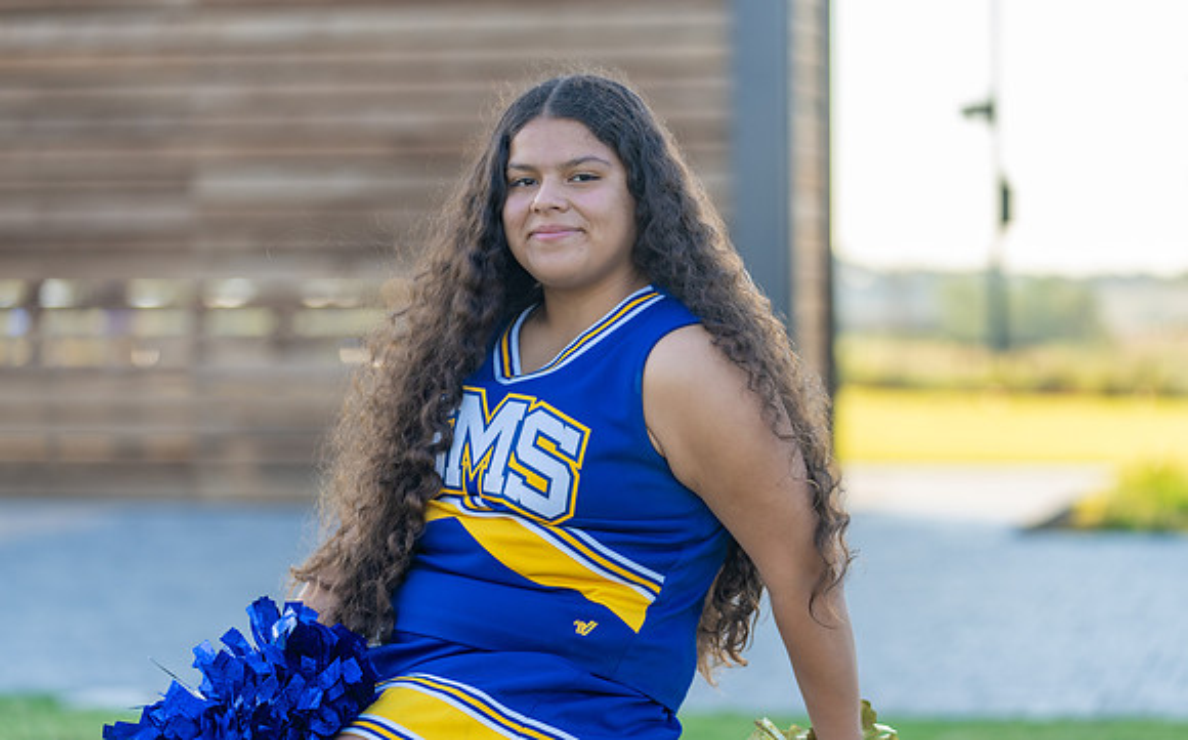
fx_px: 3785
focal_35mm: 117
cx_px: 594
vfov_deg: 11.2
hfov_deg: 17.8
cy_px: 391
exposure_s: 1/400
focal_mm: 109
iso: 100
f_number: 2.8
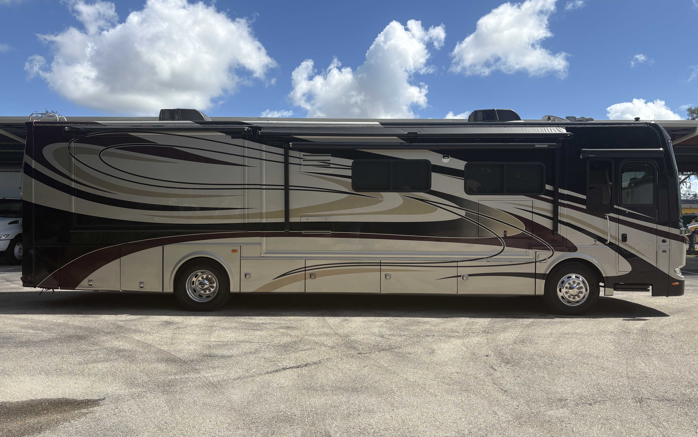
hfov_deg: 66.5
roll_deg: +1.0
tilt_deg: +1.0
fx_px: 533
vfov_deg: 44.5
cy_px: 215
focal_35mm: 28
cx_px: 349
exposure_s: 1/4065
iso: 50
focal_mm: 5.96
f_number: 1.6
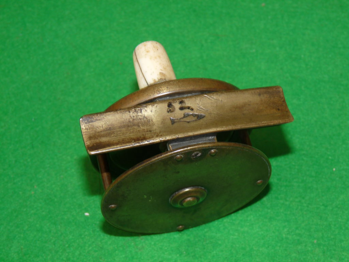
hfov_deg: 23.3
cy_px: 131
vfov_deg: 17.6
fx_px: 847
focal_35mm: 84
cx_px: 174
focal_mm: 14.9
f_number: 3.4
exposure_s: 1/40
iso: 100
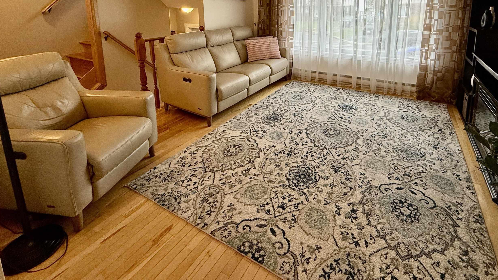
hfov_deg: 89.1
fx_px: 251
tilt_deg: -9.4
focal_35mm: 19
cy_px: 48
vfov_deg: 53.6
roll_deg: +0.1
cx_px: 282
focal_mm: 2.22
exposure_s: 1/120
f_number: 2.2
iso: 200
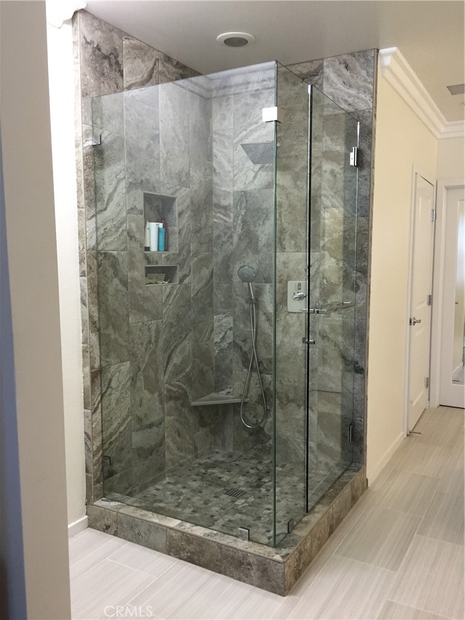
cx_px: 232
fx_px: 519
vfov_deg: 61.7
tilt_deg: -3.3
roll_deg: +0.7
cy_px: 310
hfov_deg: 48.2
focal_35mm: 29
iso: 125
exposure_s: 1/30
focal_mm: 4.15
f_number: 2.2
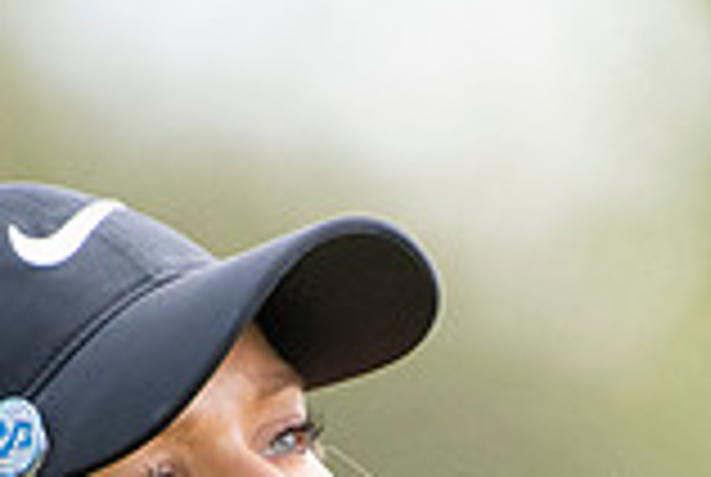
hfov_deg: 0.8
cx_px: 508
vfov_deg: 0.5
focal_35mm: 2638
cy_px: 853
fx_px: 52198
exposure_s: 1/1600
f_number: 5.6
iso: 1250
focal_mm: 480
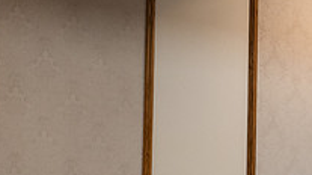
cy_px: 272
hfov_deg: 10.2
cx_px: 418
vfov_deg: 5.8
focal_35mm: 206
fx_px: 1703
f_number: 3.2
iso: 1600
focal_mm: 70
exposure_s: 1/200
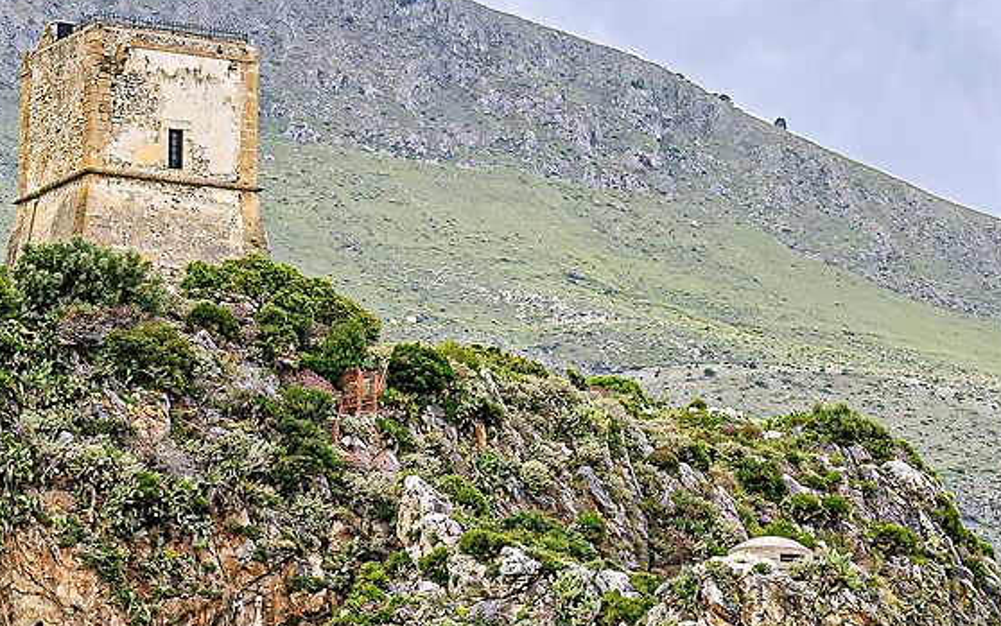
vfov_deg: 7.7
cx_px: 274
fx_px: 4666
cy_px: 547
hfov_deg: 12.2
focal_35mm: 171
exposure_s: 1/250
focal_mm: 39
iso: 125
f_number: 8
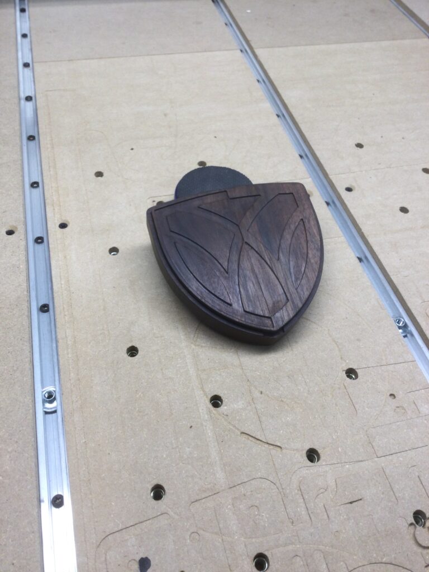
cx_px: 214
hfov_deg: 45.4
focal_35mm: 31
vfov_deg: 58.4
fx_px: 512
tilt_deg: -49.5
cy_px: 286
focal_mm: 3.3
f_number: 2.4
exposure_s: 1/60
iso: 32
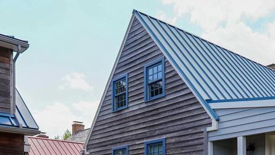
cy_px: 198
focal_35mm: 48
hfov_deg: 42.8
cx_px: 151
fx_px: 350
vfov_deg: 22.5
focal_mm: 10
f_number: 6.3
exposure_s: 1/160
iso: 100
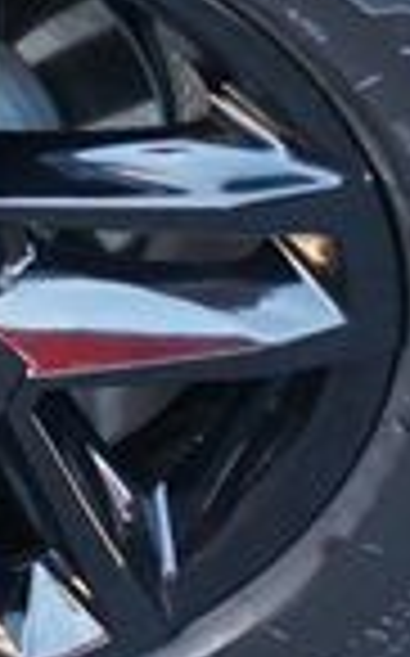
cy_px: 58
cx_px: -338
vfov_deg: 19.1
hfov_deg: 11.3
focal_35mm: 107
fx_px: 1917
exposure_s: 1/160
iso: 1600
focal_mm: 16
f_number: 3.5
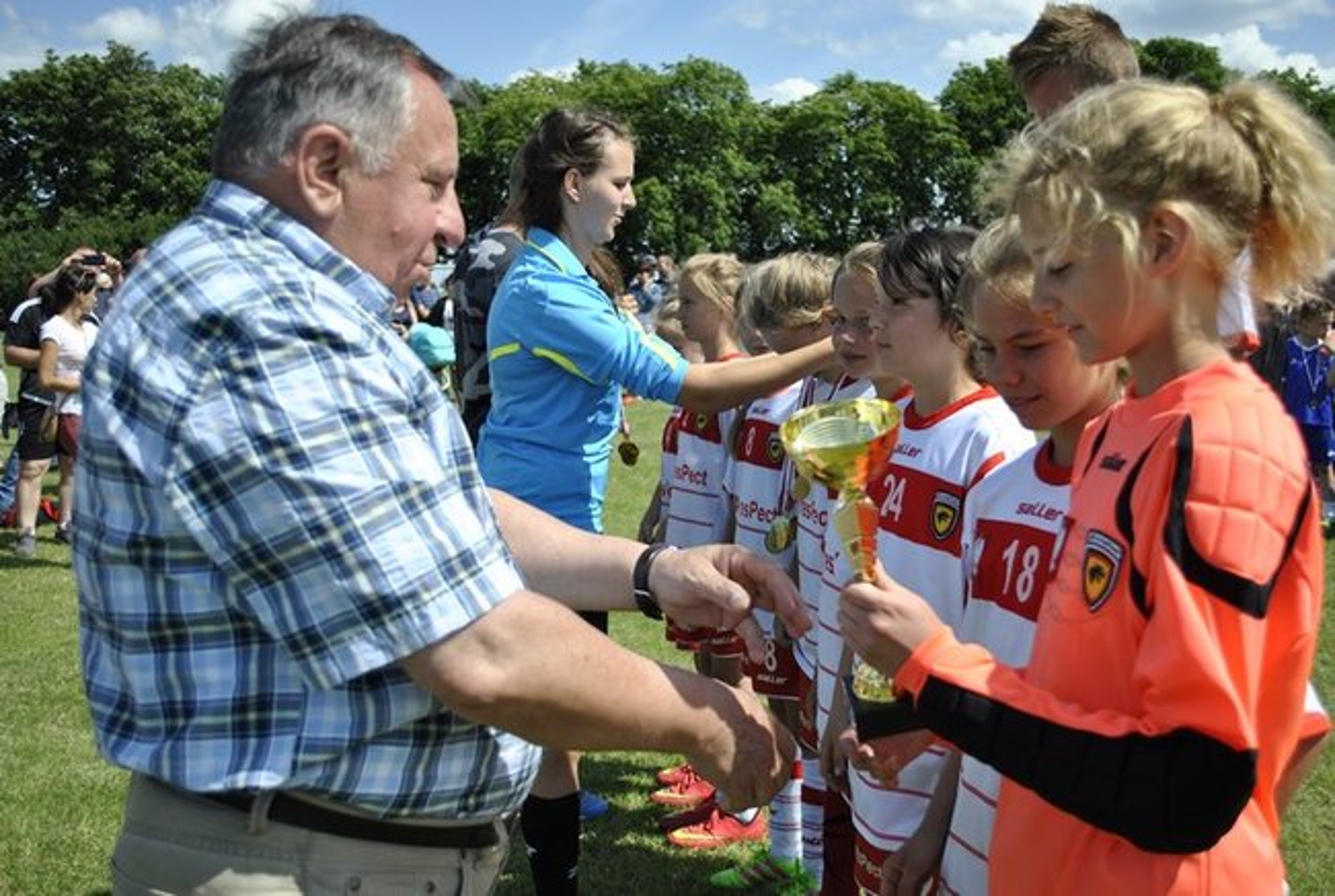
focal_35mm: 36
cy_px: 448
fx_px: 1337
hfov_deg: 53.0
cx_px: 668
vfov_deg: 37.0
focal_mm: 24
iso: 110
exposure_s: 1/1000
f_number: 4
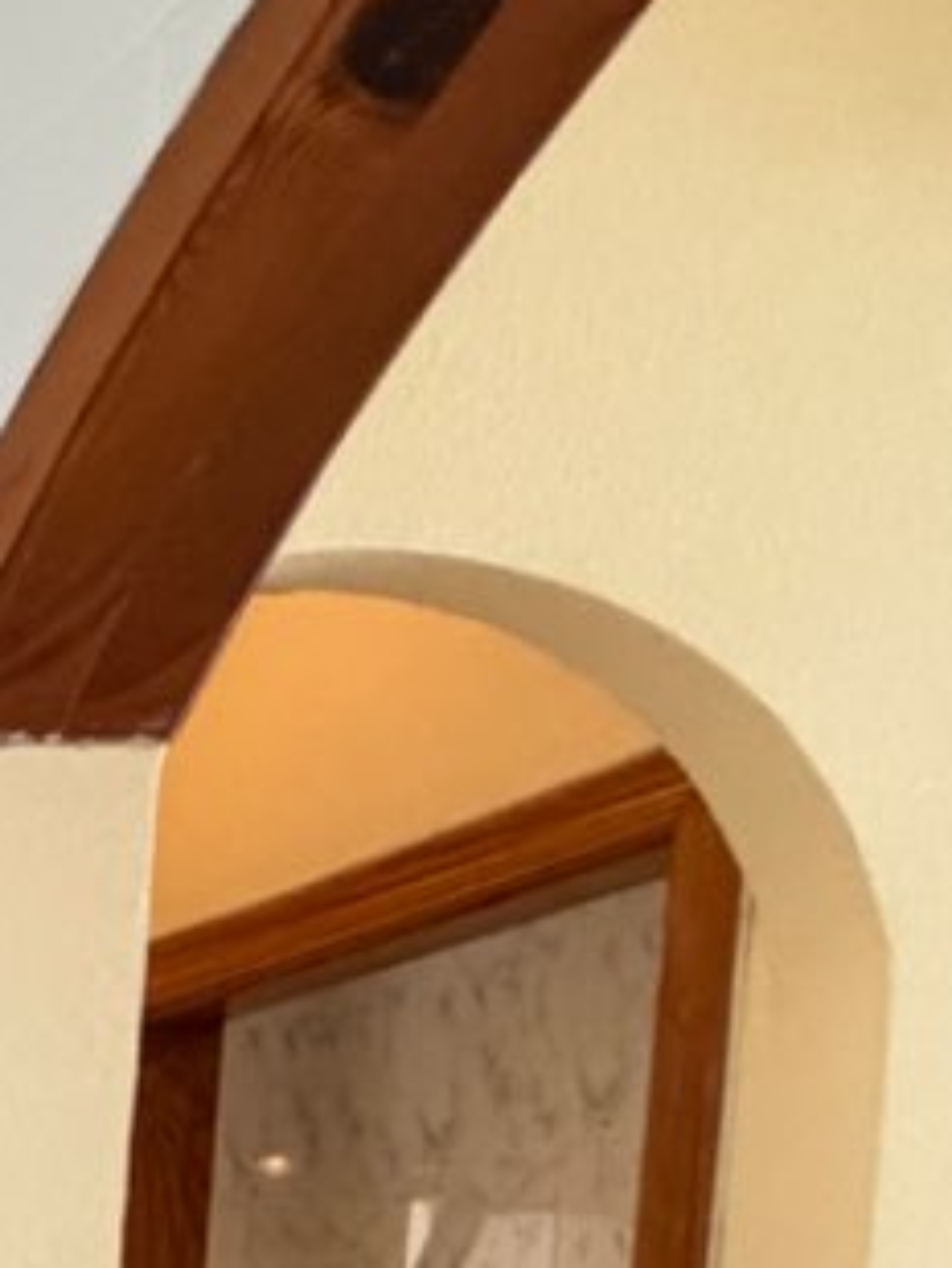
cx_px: -1883
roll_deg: -0.7
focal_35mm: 68
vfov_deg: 23.7
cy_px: 1816
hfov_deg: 11.6
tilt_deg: -2.7
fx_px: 2492
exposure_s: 1/121
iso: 320
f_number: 2.2
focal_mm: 2.22
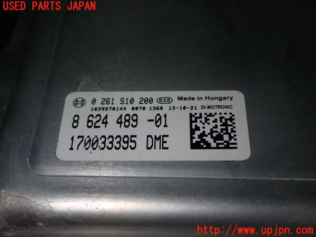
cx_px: 158
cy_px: 118
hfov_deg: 35.5
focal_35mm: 54
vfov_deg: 27.0
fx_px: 493
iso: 200
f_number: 10
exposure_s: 1/50
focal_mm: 9.65
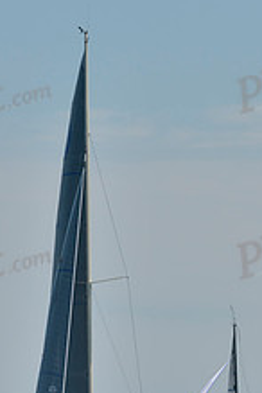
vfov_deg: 3.1
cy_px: 352
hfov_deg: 2.1
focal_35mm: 661
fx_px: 7215
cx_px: 144
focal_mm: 250
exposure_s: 1/2500
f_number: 5.6
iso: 280
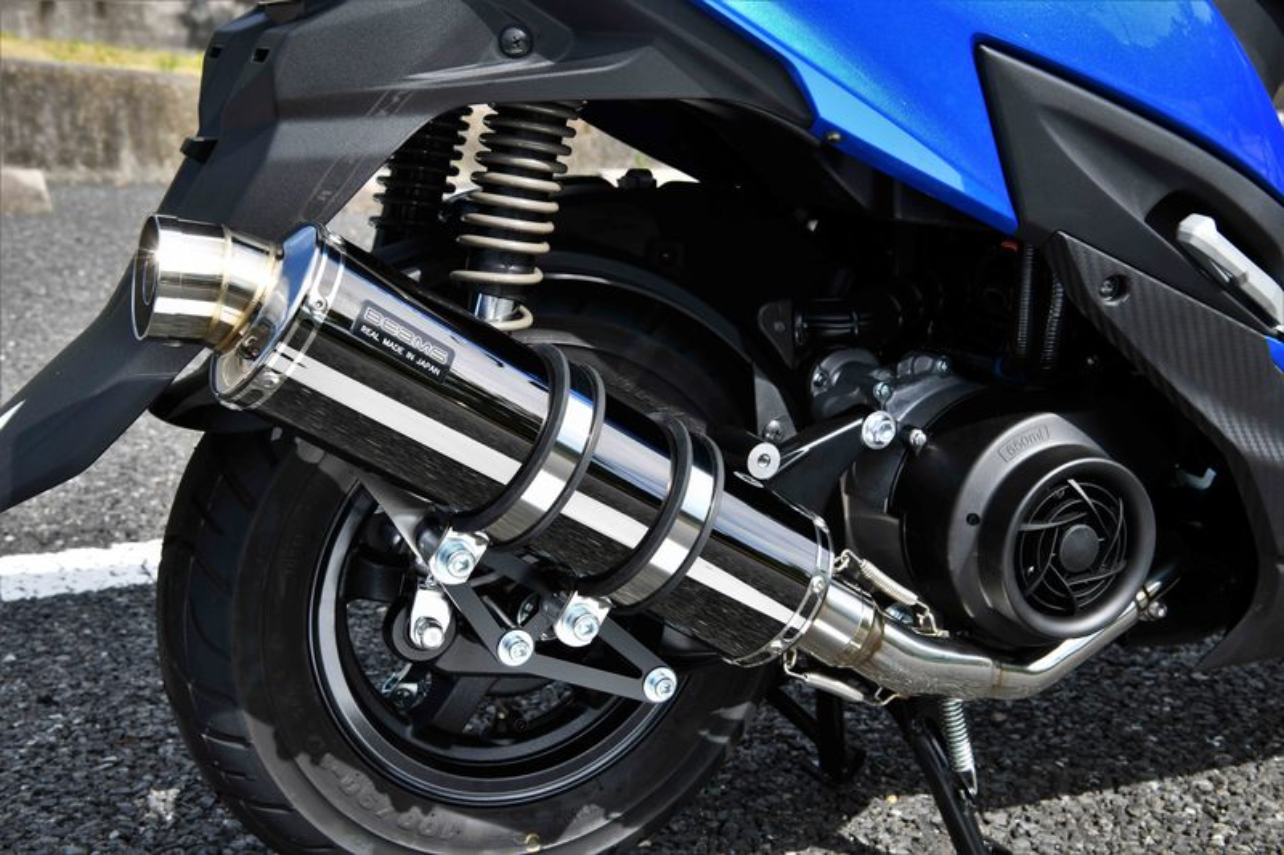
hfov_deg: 41.1
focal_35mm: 48
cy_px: 428
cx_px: 642
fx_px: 1712
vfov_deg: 28.1
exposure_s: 1/160
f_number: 14
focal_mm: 48
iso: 200
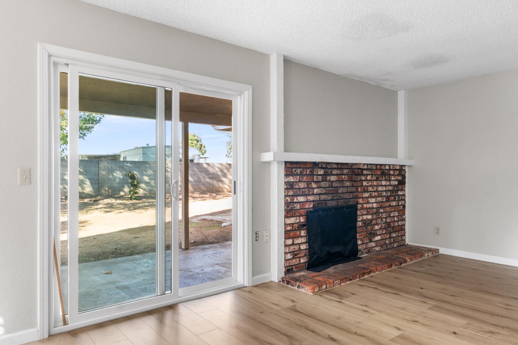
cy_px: 172
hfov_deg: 76.1
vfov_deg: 55.1
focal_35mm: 23
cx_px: 259
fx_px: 331
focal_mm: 23
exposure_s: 1/125
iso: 640
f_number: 5.6
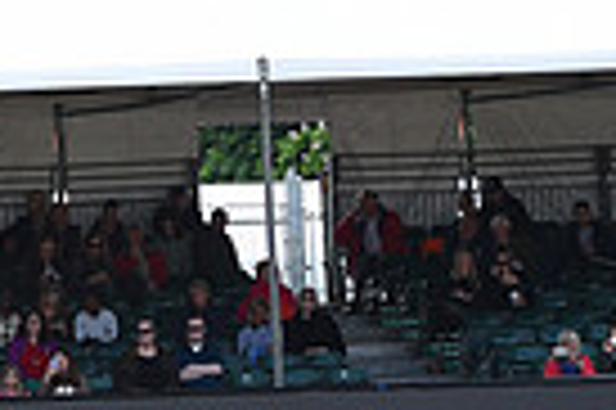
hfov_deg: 5.2
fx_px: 6648
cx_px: -670
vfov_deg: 3.5
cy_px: 126
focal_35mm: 389
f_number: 4.5
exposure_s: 1/1250
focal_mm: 92
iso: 450
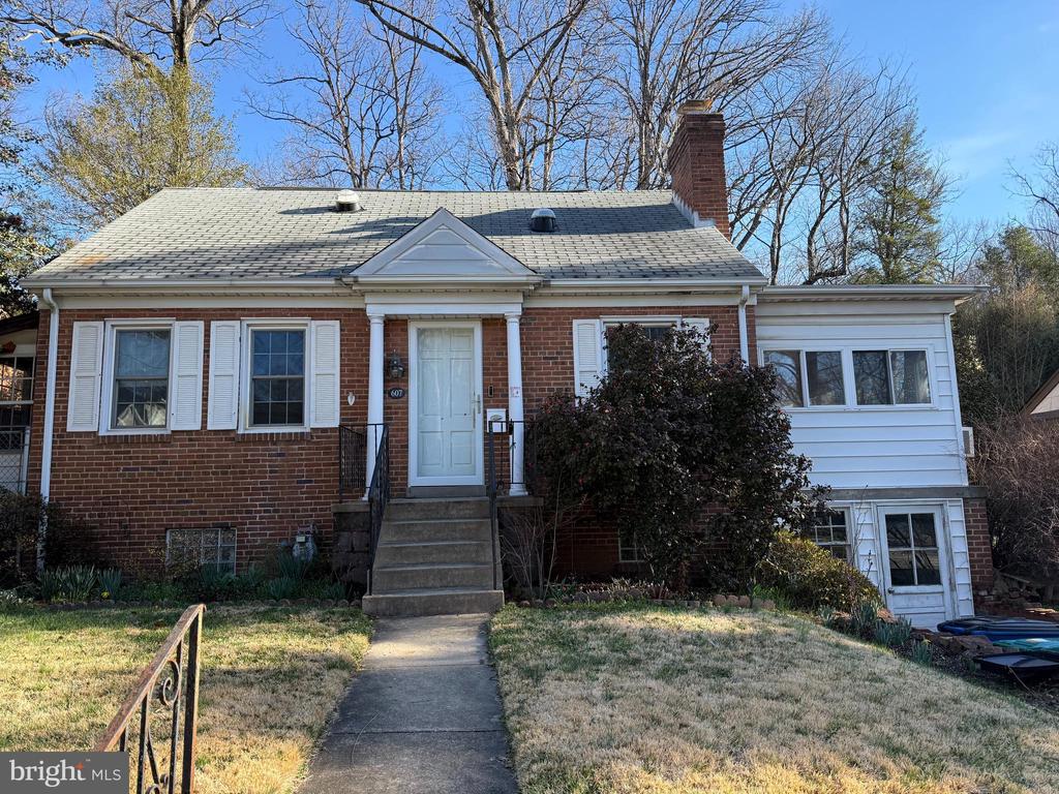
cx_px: 530
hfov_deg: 71.6
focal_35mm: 24
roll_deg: +1.6
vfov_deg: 56.8
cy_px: 397
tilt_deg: +8.1
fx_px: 734
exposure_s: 1/1211
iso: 100
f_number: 1.78
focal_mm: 6.76
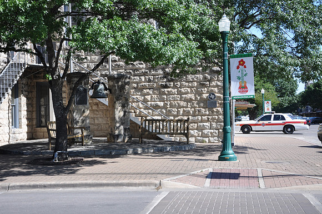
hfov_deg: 35.1
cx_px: 161
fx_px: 509
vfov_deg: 23.7
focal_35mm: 57
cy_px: 107
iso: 200
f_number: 6.3
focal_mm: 38
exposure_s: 1/160
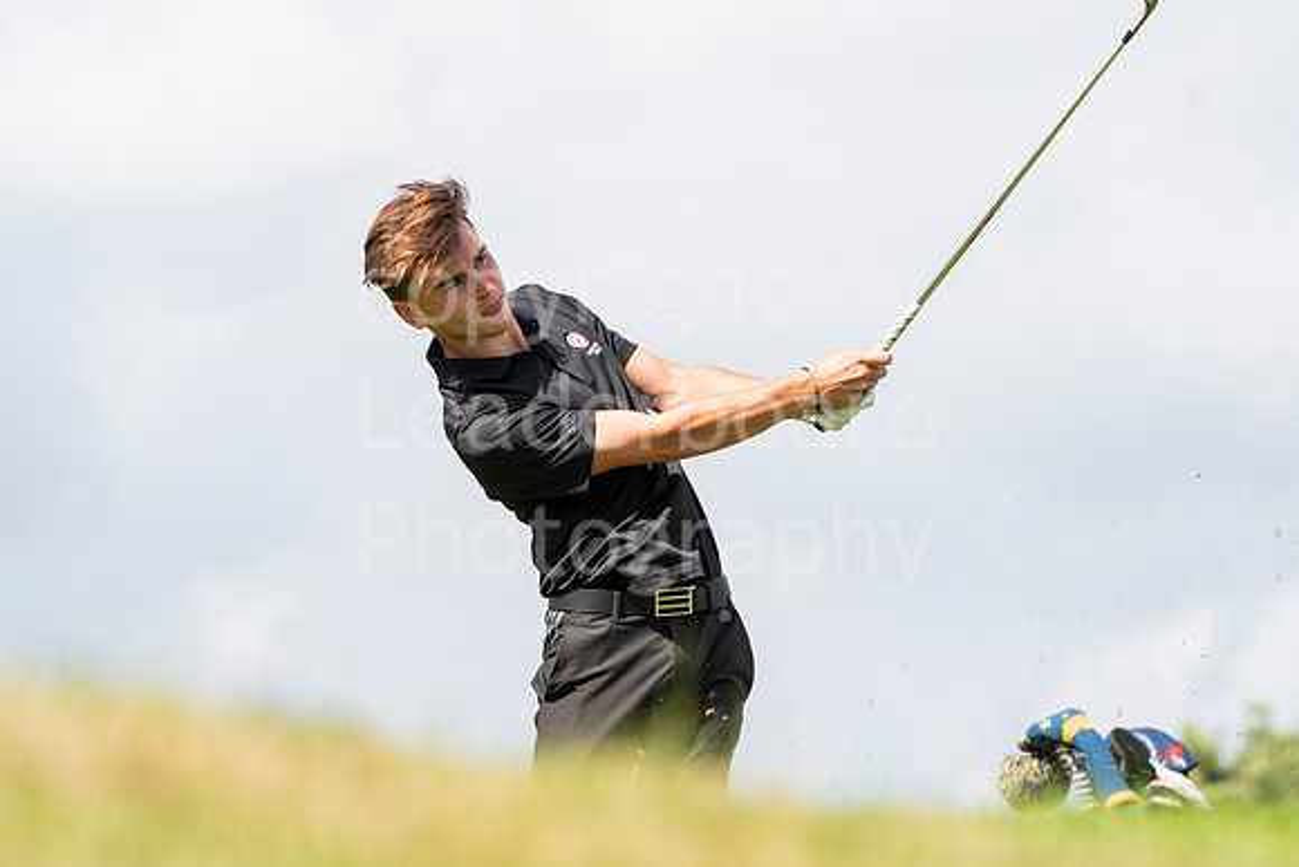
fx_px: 10827
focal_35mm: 300
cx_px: 650
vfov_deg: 4.6
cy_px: 434
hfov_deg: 6.9
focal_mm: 200
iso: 640
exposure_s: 1/2000
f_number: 5.6
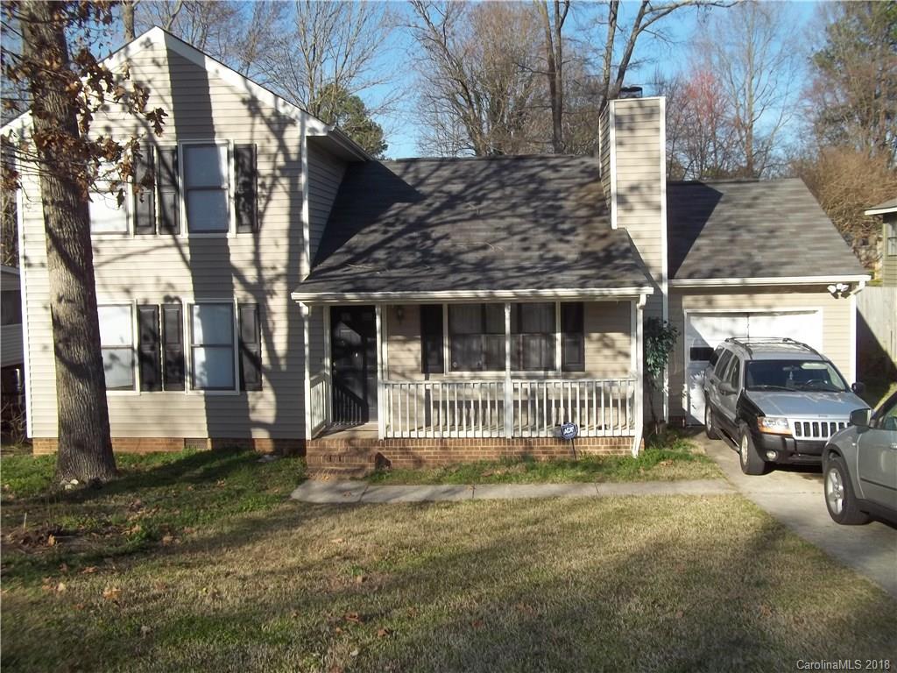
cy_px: 336
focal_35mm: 32
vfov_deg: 44.2
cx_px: 448
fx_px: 829
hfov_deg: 56.8
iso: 64
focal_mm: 5.7
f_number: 8.8
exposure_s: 1/100
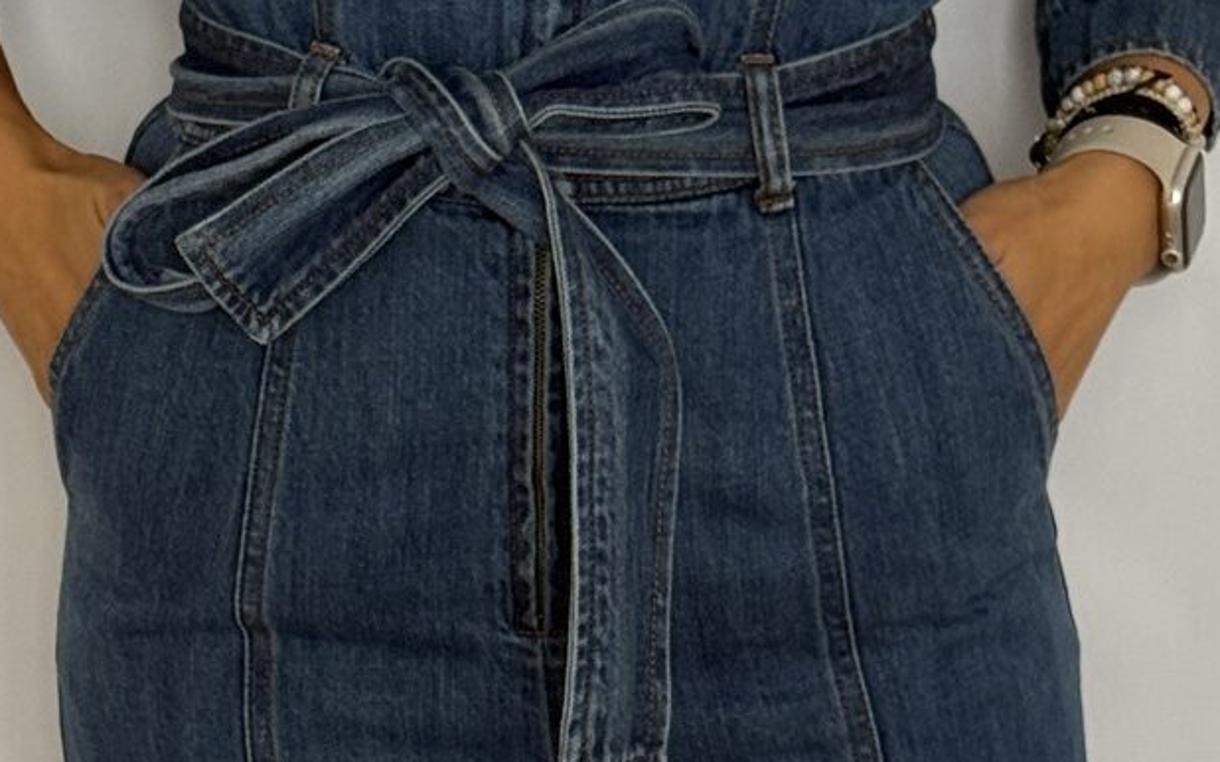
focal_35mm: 158
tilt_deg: -18.4
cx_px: 561
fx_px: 5252
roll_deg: -0.6
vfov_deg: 8.2
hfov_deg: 13.2
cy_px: 788
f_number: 1.78
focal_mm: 6.76
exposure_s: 1/60
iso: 160
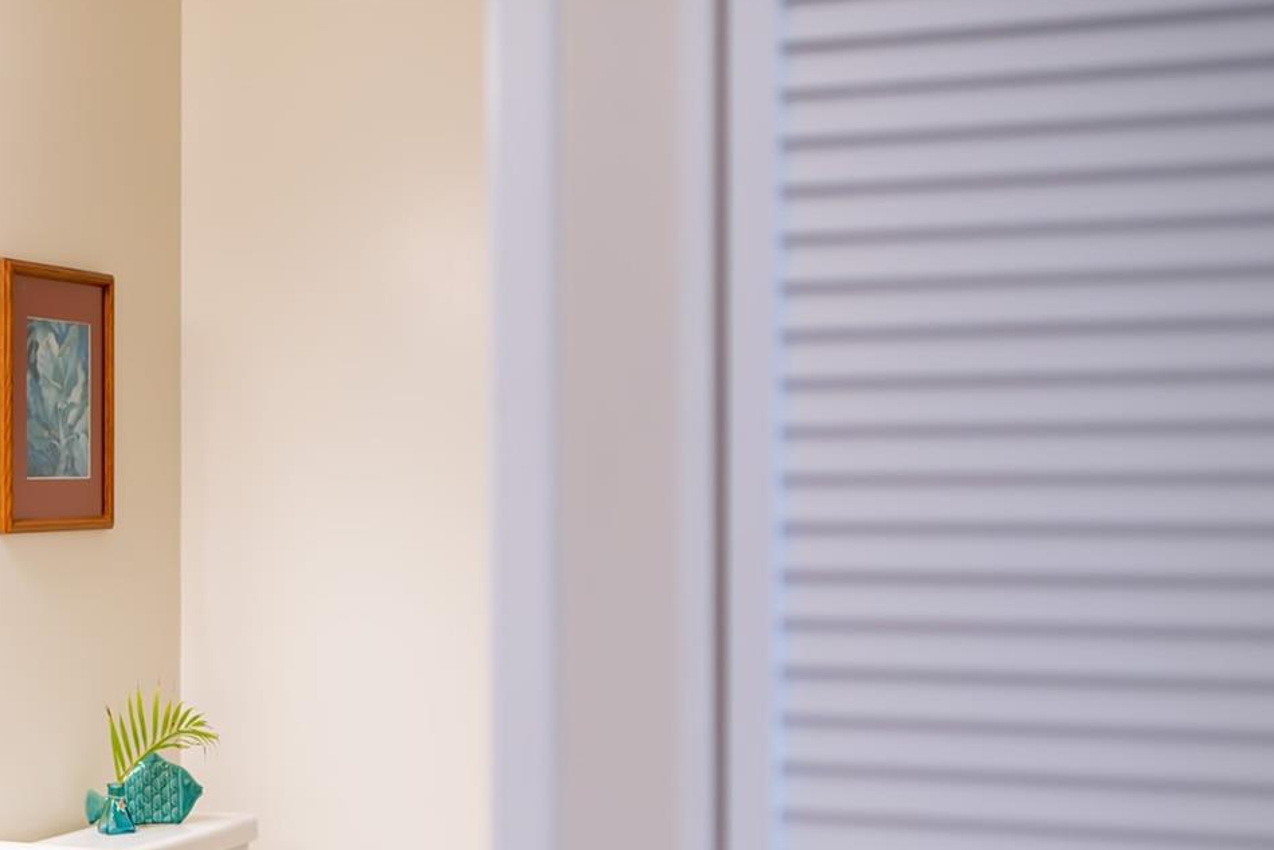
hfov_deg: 33.3
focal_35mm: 59
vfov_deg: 22.8
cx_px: 338
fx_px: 2088
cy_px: 622
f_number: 1.4
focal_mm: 35
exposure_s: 1/400
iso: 400
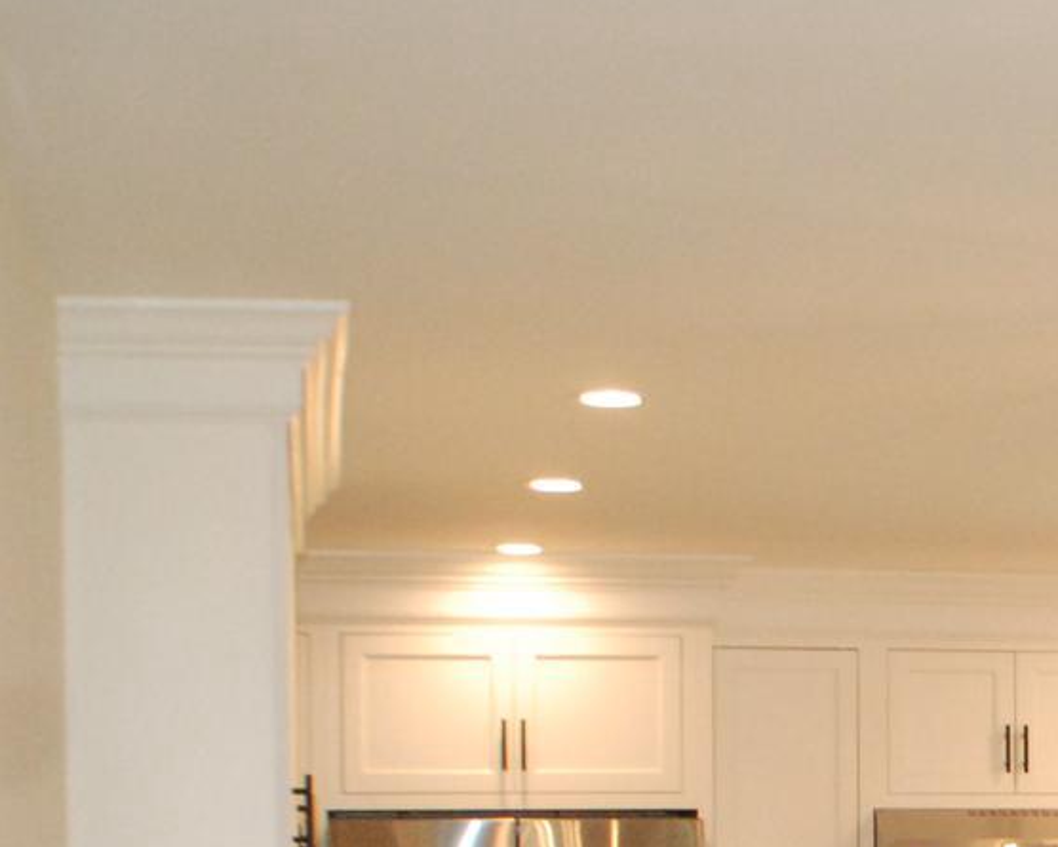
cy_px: 1195
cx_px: 1397
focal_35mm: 135
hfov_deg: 13.7
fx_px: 4228
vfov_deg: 11.1
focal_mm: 26
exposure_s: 1/200
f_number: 4.2
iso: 1600
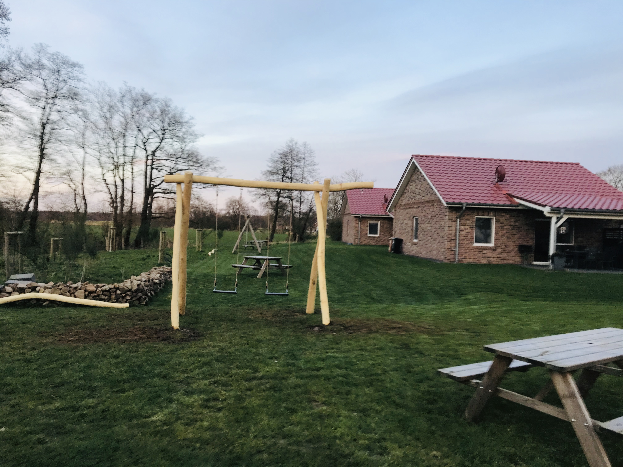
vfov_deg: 49.7
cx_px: 312
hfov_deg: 63.4
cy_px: 234
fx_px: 504
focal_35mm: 28
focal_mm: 3.99
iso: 32
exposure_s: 1/100
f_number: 1.8
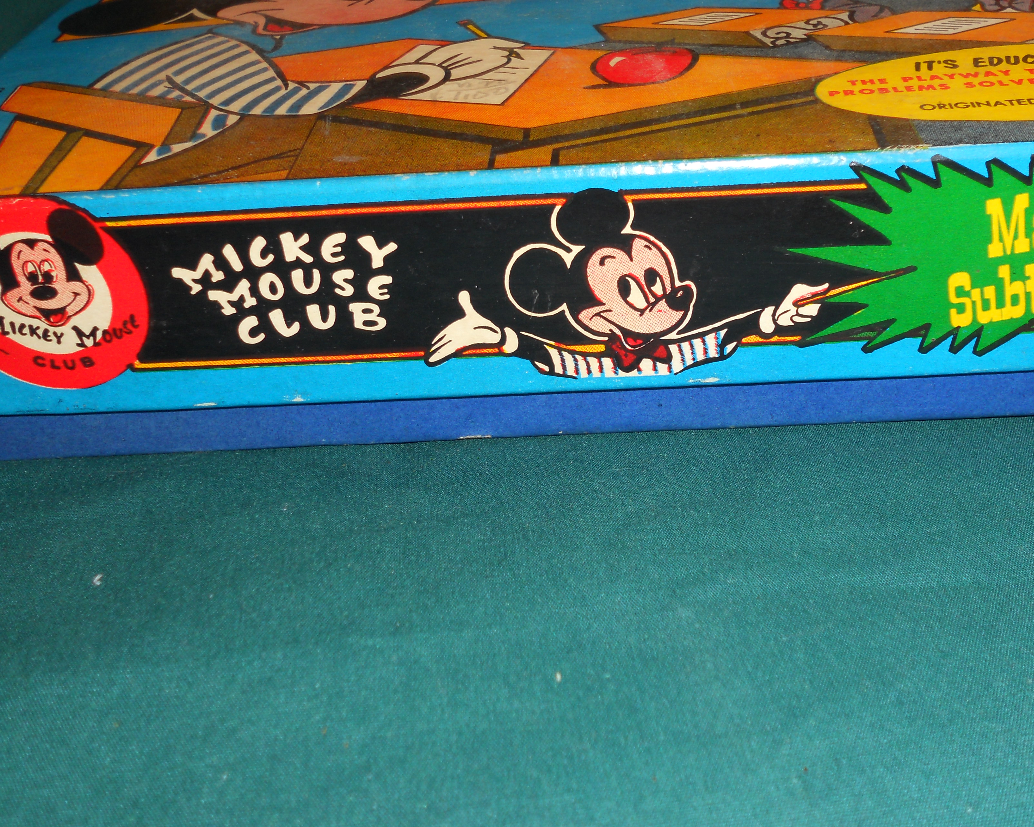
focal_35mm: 39
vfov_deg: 38.1
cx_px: 578
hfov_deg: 46.8
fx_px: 1193
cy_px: 348
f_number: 8.8
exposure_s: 1/25
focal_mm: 5.8
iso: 80
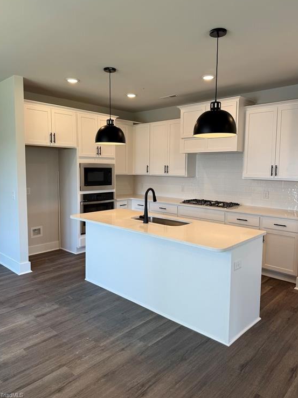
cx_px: 149
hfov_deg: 54.9
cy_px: 192
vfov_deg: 69.4
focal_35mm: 25
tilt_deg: -4.0
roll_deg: -1.2
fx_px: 287
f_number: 1.78
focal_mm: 6.76
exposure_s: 1/120
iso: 80
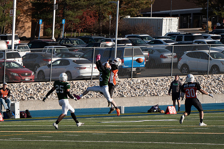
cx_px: 106
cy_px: 77
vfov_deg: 5.5
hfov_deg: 8.3
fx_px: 1540
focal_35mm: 248
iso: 1000
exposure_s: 1/3200
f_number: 6.3
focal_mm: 185
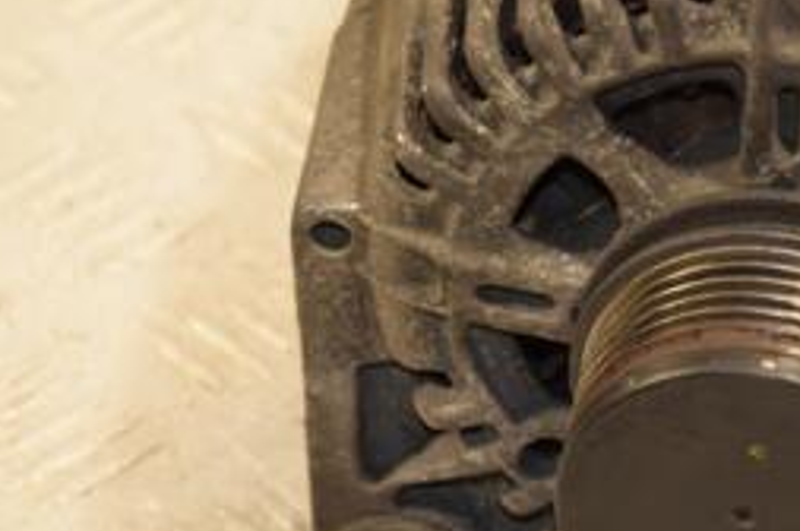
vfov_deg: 4.8
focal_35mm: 285
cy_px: 101
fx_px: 6325
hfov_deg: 7.2
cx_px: 768
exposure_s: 1/125
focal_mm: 80
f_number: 5.3
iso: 800
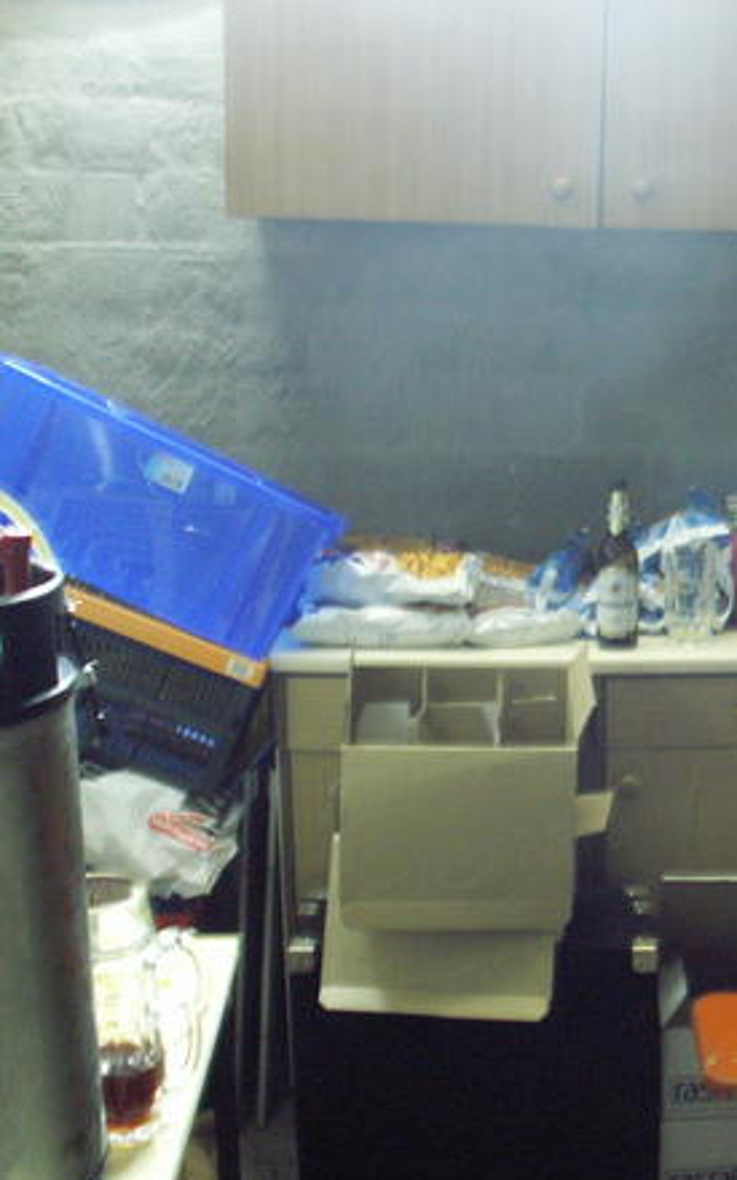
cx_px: 750
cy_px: 614
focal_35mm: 54
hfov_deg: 22.9
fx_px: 1735
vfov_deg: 37.5
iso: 160
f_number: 2.8
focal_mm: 5.86
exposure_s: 1/1.67
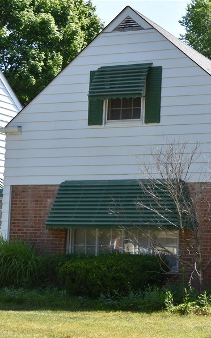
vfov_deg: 26.4
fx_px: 718
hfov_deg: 15.7
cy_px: 205
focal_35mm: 78
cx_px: 289
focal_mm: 28
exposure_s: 1/200
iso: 100
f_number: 7.1
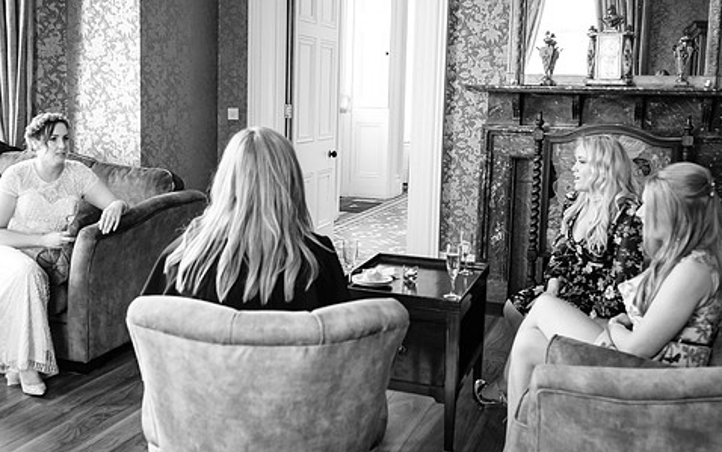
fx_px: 748
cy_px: 183
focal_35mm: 38
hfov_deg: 51.3
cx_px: 301
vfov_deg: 33.5
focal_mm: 18.2
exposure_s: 1/160
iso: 1000
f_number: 2.8
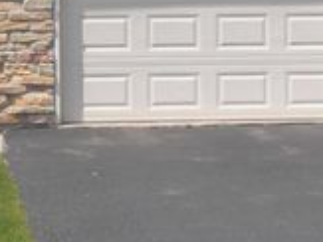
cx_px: 77
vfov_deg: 7.9
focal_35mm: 187
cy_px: -37
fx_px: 1744
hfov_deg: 10.6
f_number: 3.8
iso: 50
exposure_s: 1/500
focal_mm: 10.8
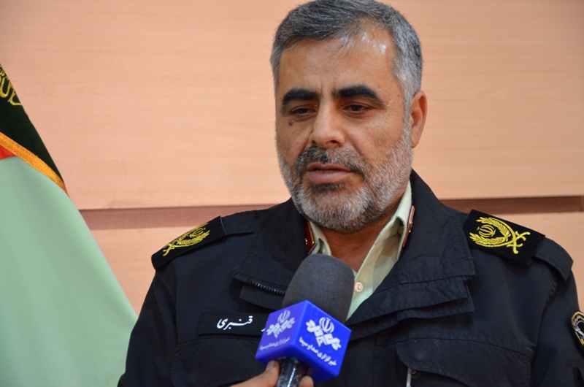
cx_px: 292
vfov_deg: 12.1
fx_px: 1821
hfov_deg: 18.2
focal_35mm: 112
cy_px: 194
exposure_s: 1/30
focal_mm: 75
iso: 1400
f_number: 5.3
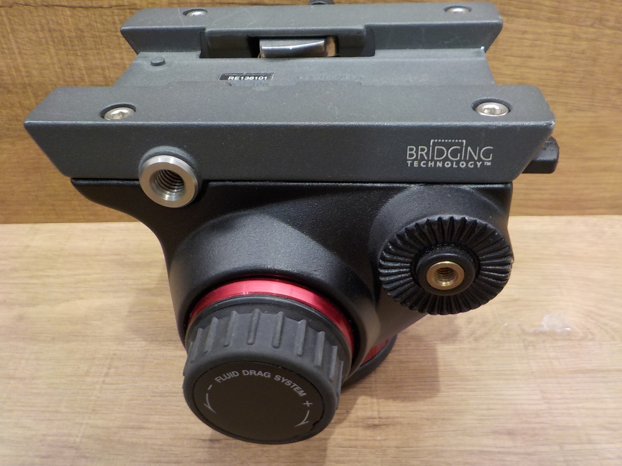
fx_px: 539
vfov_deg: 46.8
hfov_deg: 60.0
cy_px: 233
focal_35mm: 30
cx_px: 311
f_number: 3.3
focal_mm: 4.1
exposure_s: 1/30
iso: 140
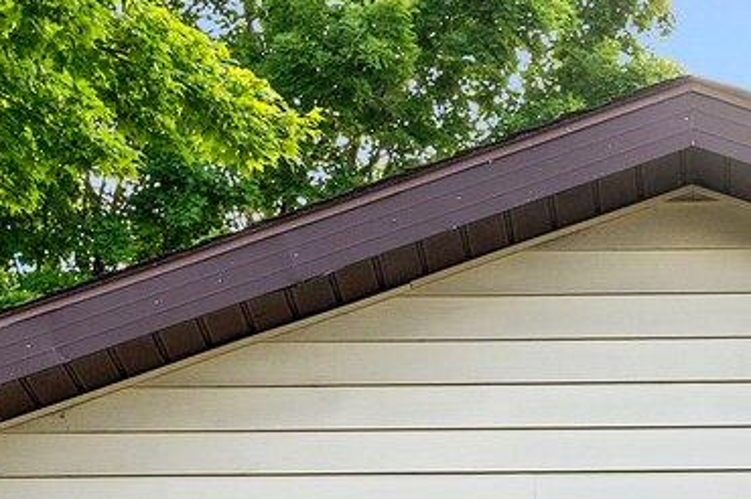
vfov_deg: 6.2
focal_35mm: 209
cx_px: 623
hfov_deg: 9.8
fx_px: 4353
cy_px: 1360
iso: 400
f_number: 8
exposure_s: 1/160
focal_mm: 37.7
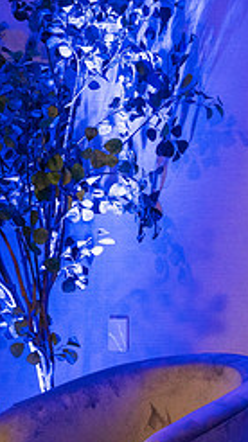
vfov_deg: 21.3
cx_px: 72
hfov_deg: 12.0
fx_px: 1174
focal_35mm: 100
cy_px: 242
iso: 1600
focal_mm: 27
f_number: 4.5
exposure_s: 1/160
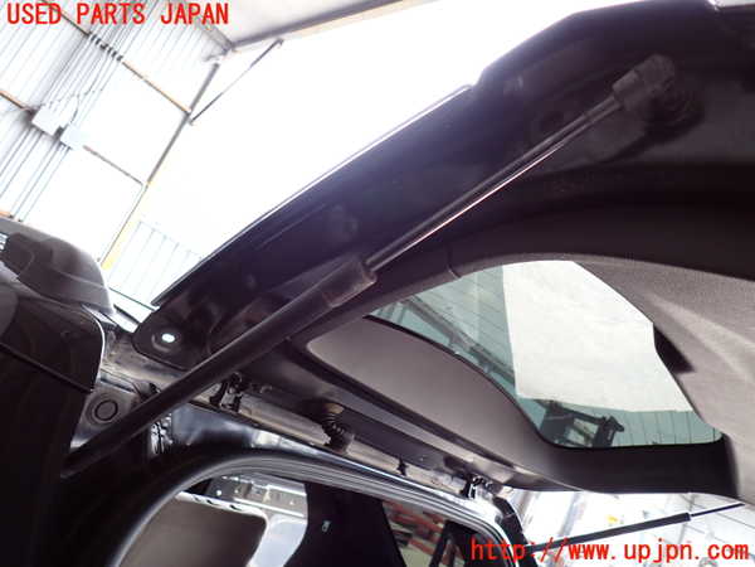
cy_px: 284
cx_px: 378
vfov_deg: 54.9
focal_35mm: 25
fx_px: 545
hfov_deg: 69.4
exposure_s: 1/80
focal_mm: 4.5
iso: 100
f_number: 2
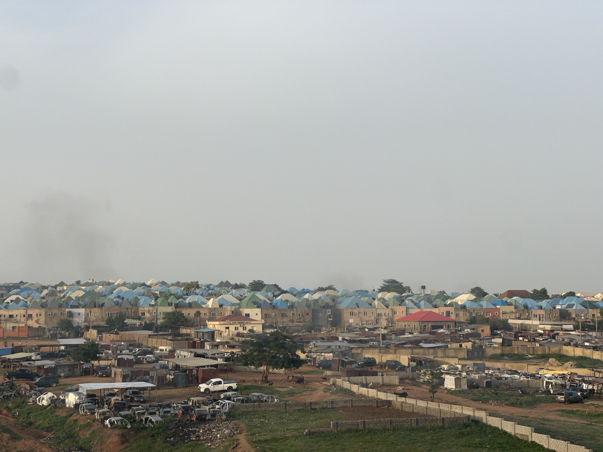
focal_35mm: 77
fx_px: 1341
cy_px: 226
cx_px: 302
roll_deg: +1.7
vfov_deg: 19.1
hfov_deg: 25.3
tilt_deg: +5.1
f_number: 2.8
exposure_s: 1/471
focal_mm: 9
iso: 32
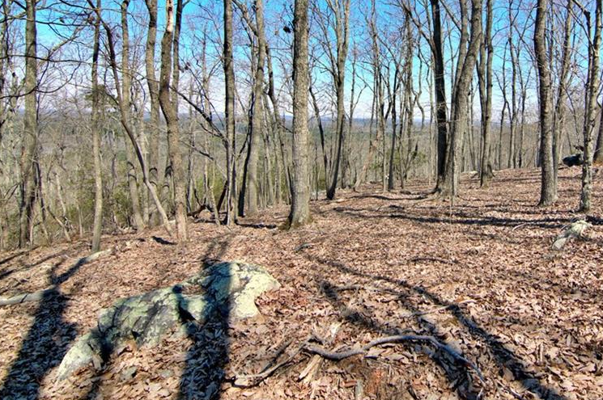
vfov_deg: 54.6
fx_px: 380
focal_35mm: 23
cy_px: 137
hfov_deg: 74.5
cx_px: 402
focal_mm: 11
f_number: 5.6
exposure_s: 1/250
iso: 100
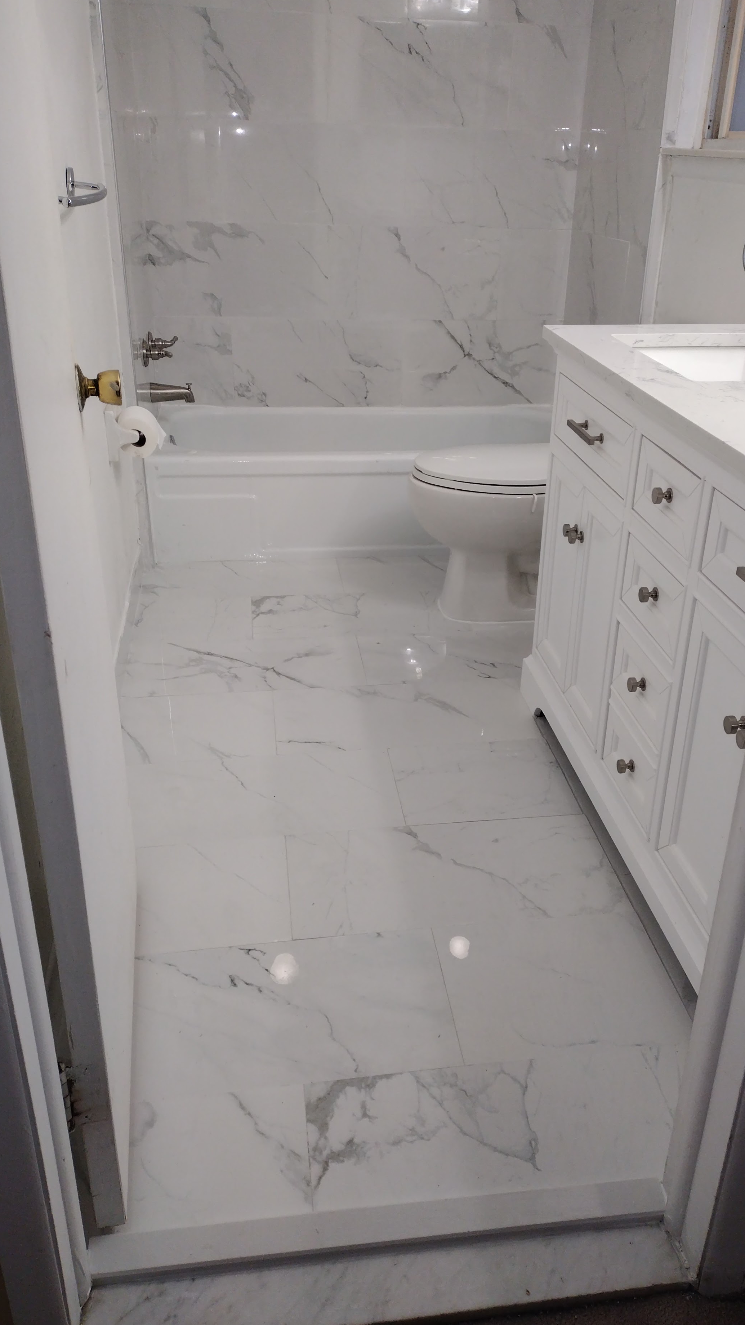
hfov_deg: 36.6
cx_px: 416
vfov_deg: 61.0
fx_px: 1124
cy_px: 676
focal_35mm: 32
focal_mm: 4.71
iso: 176
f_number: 1.7
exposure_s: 1/120
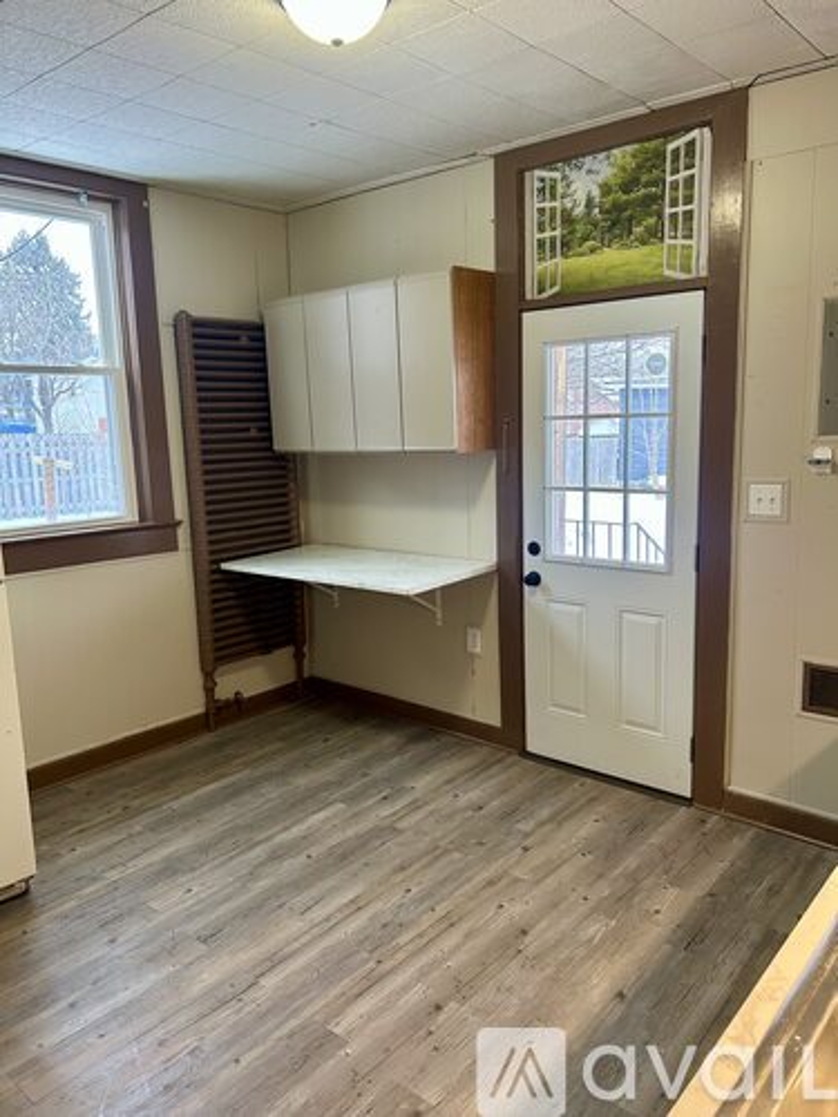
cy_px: 558
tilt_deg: -7.3
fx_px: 839
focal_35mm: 26
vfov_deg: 67.3
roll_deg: +1.2
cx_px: 419
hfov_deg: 53.1
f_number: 1.5
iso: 160
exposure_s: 1/60
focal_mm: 5.7
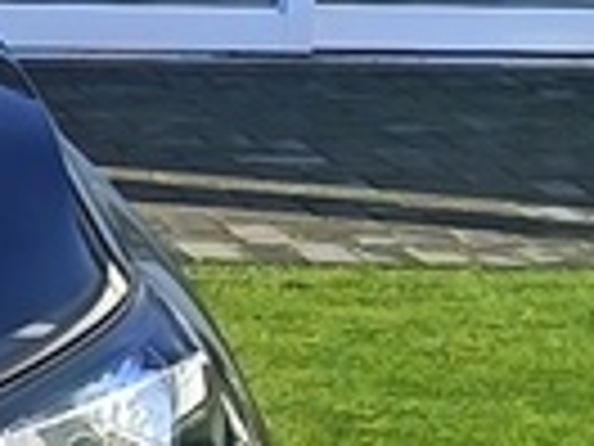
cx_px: -918
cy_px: 180
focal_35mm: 264
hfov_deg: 7.0
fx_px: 4530
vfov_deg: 5.6
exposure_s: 1/280
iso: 100
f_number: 1.75
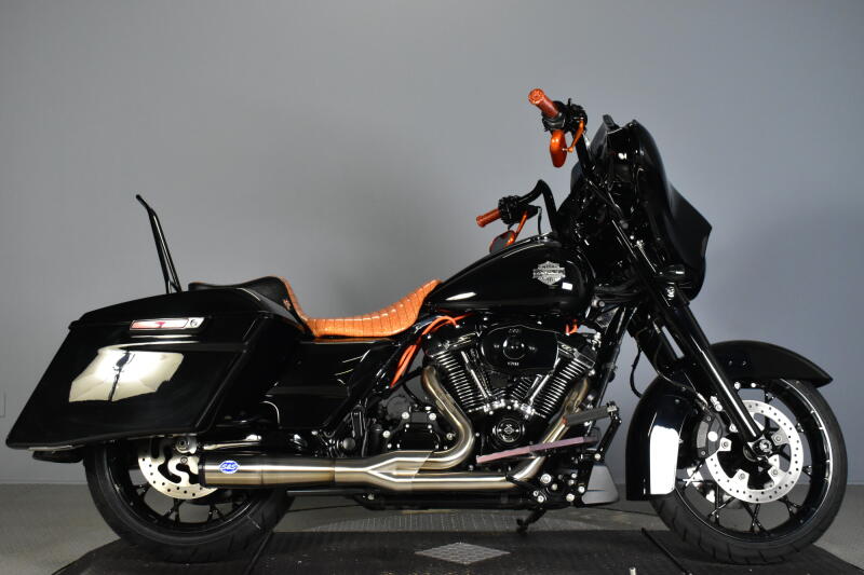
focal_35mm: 44
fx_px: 1044
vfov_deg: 30.8
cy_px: 288
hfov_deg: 45.0
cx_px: 432
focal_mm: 29
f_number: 7.1
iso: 3200
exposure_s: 1/125
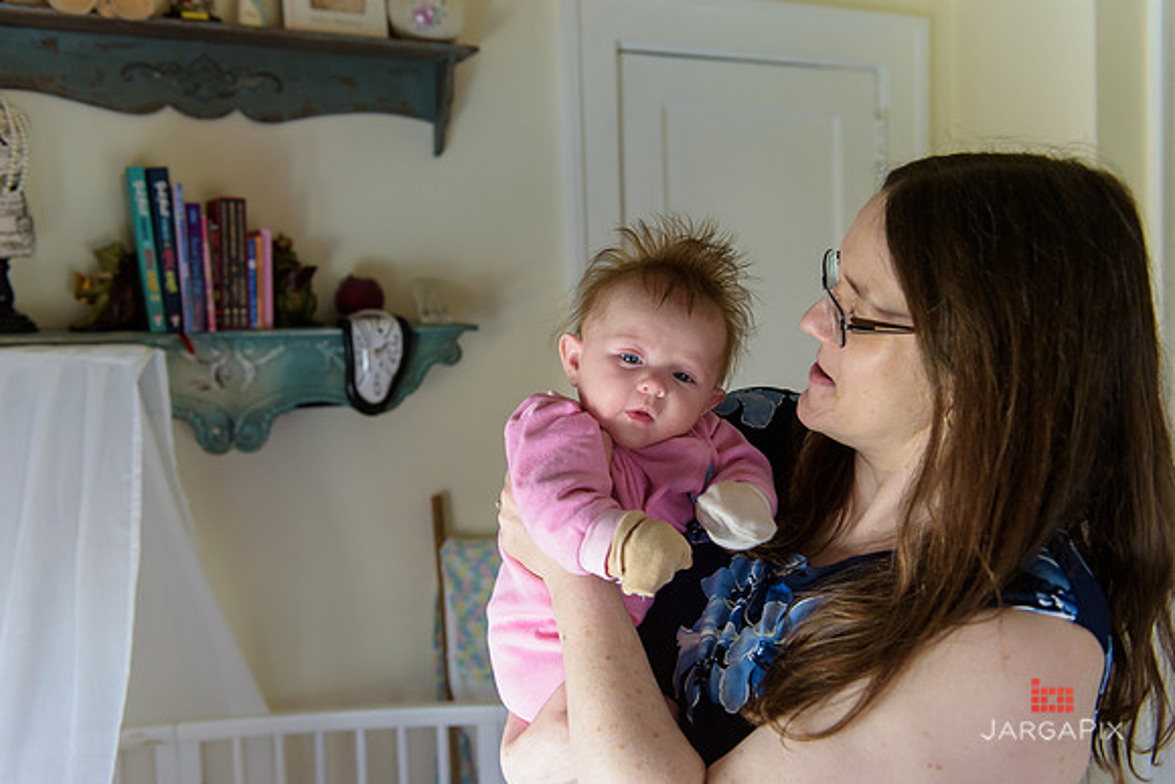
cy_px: 392
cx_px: 588
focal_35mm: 35
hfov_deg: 54.4
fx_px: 1143
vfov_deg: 37.9
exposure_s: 1/250
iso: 1600
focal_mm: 35
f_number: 3.2
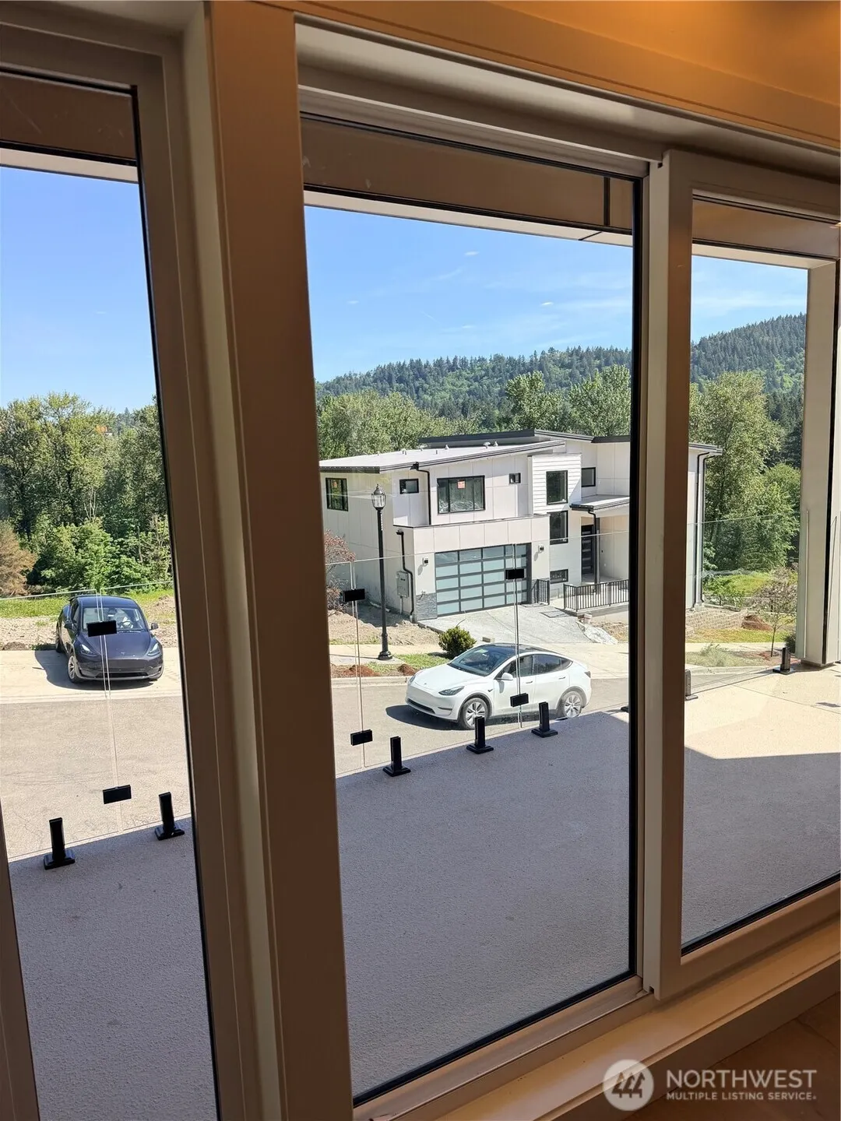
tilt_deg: -9.1
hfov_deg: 56.8
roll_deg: +1.6
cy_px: 560
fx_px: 777
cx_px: 420
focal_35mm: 24
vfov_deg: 71.6
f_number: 1.78
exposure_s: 1/1855
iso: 80
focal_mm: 6.76
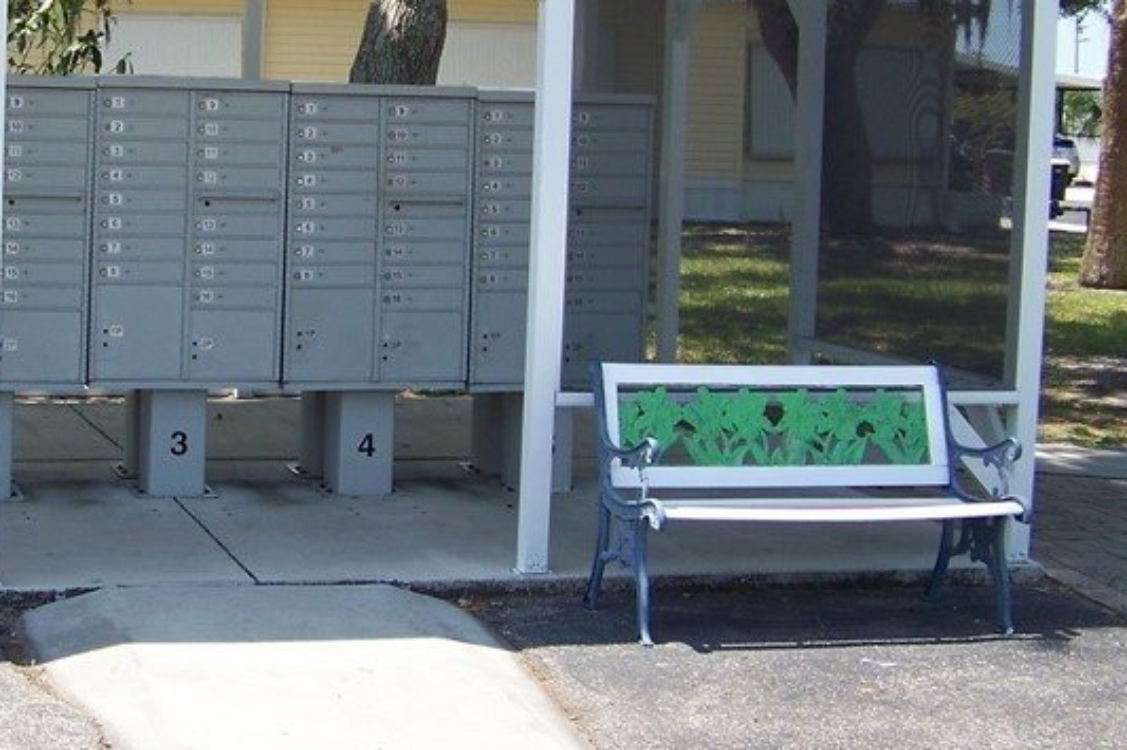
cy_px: 264
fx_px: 2253
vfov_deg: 18.9
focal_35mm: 72
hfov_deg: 27.5
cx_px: 209
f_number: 2.8
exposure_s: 1/400
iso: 64
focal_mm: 5.85
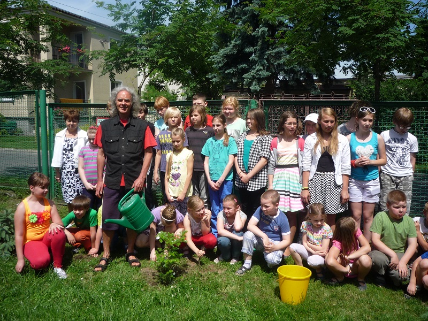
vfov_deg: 44.2
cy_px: 160
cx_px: 214
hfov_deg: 56.8
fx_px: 396
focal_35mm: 32
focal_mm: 5.2
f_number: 5.6
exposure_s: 1/400
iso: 100
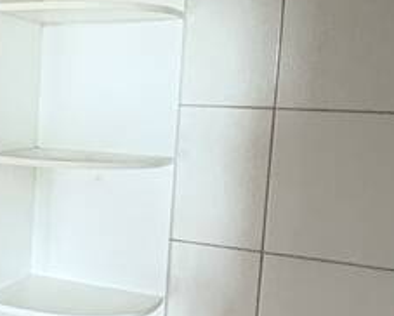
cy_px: 160
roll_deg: -1.9
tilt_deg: -4.9
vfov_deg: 23.5
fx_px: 759
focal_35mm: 65
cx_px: -156
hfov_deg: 24.3
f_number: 2.2
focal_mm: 2.22
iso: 1000
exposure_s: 1/39
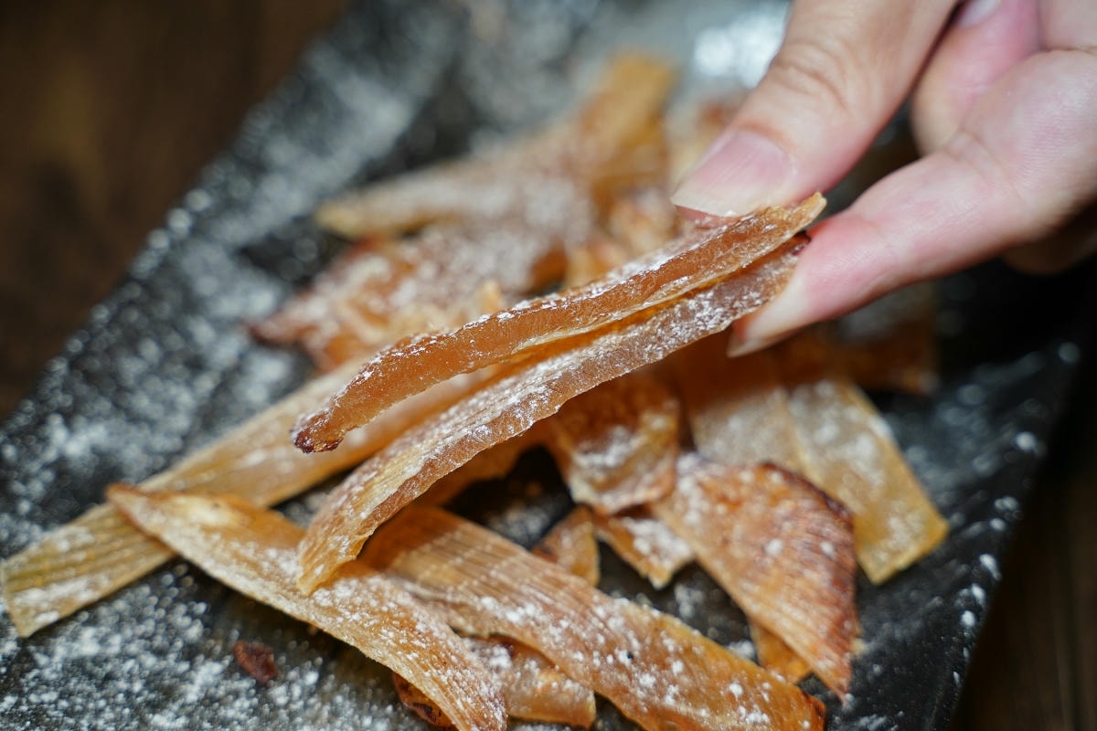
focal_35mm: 75
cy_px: 366
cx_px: 548
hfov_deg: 27.0
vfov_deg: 18.2
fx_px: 2285
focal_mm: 75
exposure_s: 1/80
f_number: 4
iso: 400
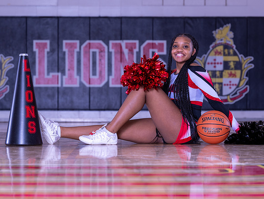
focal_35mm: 132
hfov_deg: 14.9
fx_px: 1012
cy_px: 116
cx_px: 128
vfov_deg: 11.2
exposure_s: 1/125
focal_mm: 82
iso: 80
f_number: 4
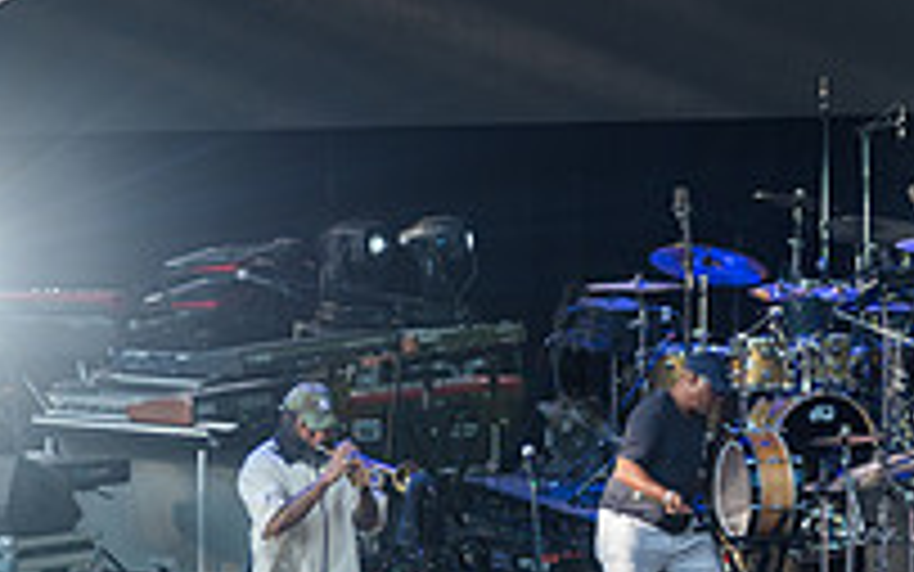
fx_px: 8696
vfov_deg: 3.8
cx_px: 1153
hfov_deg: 6.0
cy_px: 570
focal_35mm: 349
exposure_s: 1/1250
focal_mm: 120
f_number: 3.5
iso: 800
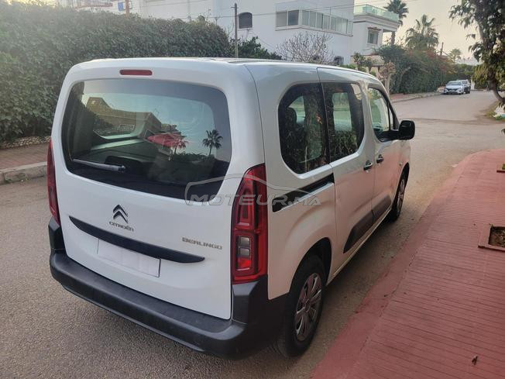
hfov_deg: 67.3
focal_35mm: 26
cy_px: 190
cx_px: 252
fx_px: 379
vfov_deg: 53.1
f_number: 1.8
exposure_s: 1/100
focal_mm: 5.4
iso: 50
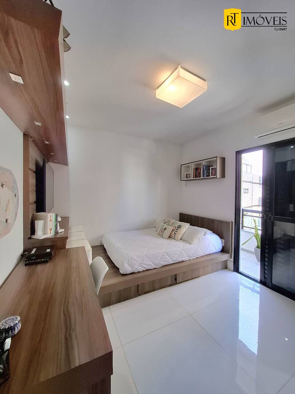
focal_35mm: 13
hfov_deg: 89.9
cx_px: 148
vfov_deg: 106.2
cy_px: 197
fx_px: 148
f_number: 2.2
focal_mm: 1.74
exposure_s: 1/60.2
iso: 50
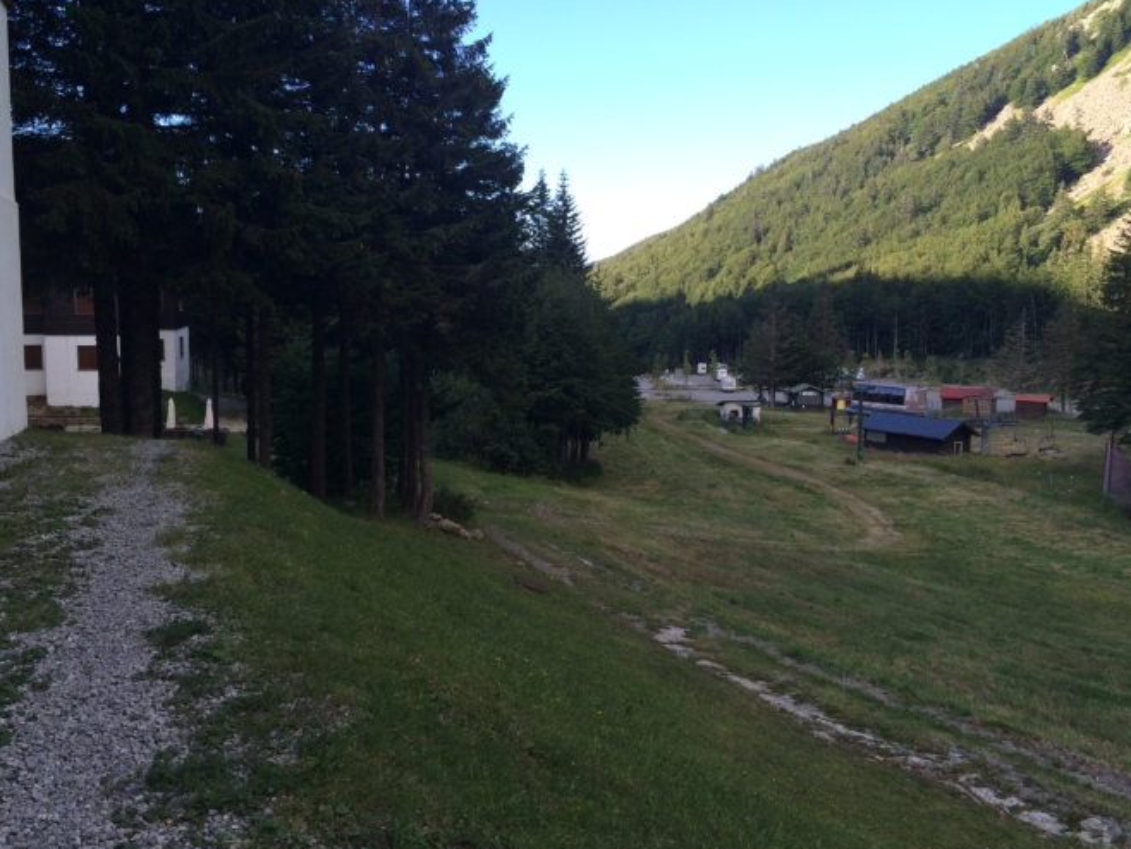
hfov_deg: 52.6
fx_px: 1144
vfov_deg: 40.7
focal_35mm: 35
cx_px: 548
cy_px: 407
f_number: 2.2
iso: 32
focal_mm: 4.12
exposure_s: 1/466
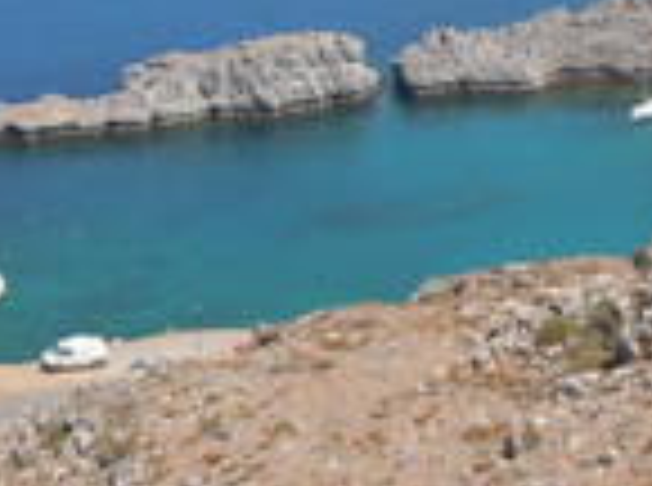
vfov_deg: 17.6
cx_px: 310
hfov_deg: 23.6
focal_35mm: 83
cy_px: 158
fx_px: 1559
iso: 100
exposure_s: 1/320
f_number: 7
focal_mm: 5.4
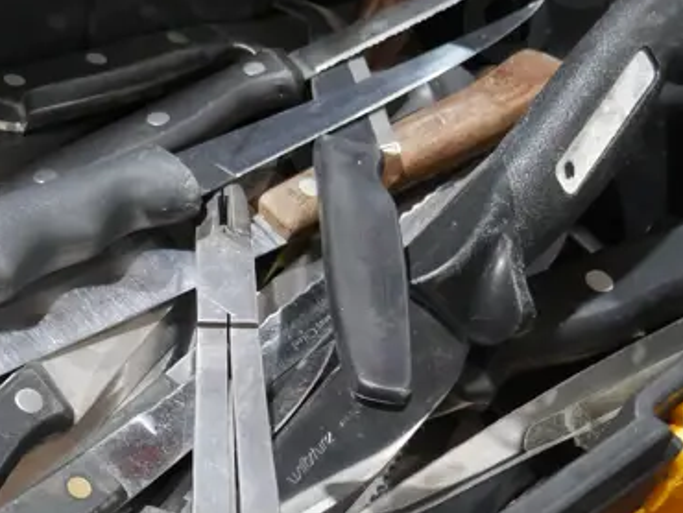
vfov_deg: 15.7
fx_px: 1856
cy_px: 374
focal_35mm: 94
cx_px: 33
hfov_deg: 20.3
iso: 1250
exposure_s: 1/60
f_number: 4
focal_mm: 17
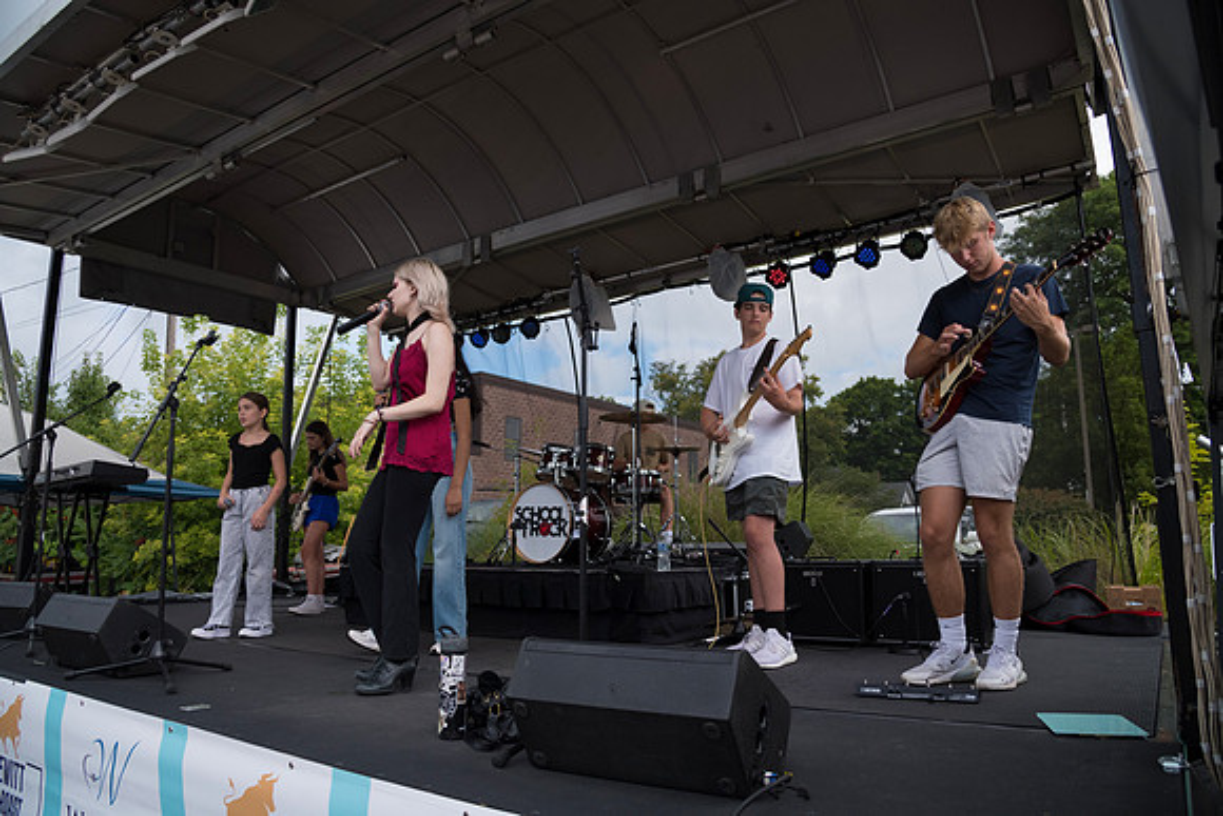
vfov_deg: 53.2
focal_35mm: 24
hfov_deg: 73.7
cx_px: 612
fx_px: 815
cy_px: 408
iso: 900
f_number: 6.3
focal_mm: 24
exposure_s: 1/2000
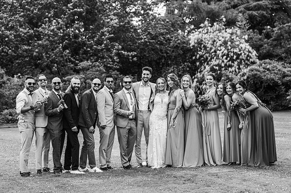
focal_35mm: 91
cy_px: 90
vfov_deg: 15.0
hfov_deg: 22.4
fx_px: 734
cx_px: 155
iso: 100
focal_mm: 85
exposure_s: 1/250
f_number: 3.2
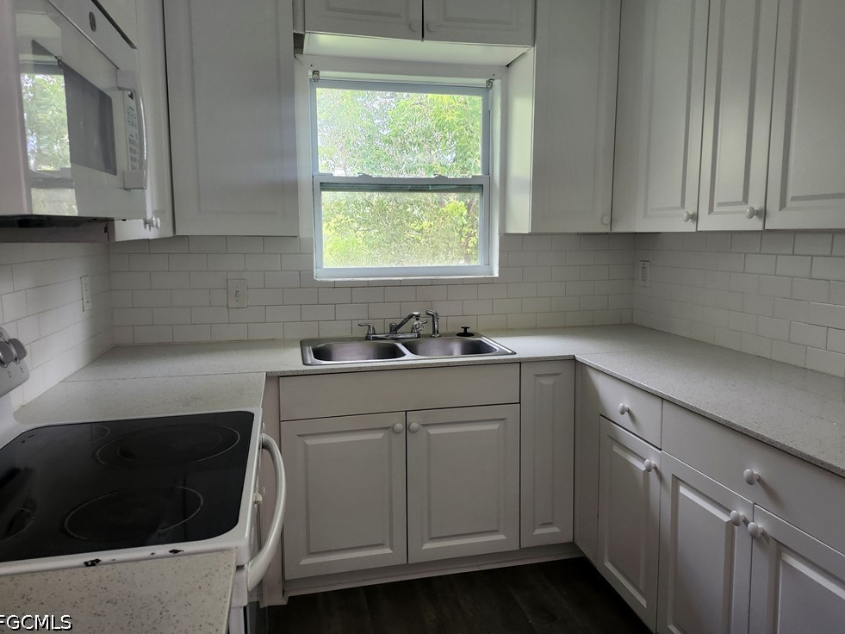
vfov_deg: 56.8
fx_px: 586
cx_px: 432
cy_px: 306
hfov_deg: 71.6
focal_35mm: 24
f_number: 1.8
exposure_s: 1/120
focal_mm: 5.54
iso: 200
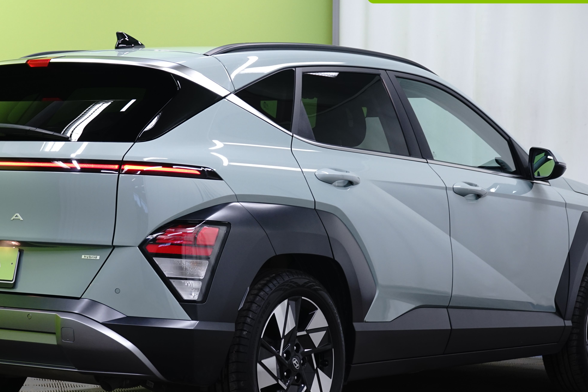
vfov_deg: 13.2
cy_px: 197
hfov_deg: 19.6
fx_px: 1698
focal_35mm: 104
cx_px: 255
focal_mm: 68
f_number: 8
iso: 500
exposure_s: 1/6
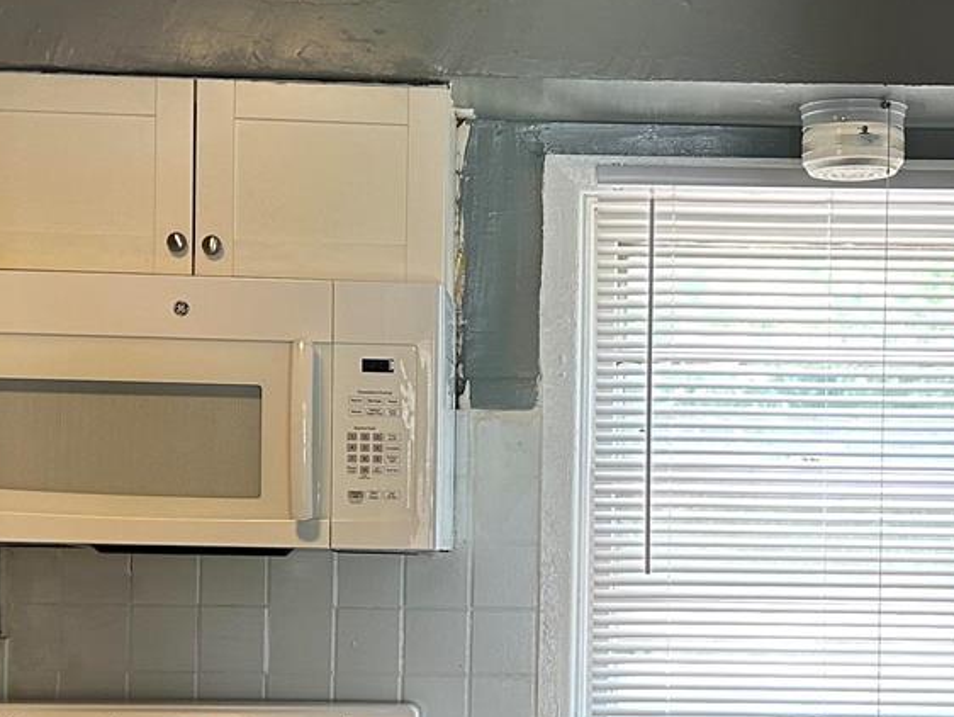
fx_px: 2040
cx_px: 598
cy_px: 535
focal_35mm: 74
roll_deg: -0.3
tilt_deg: +0.1
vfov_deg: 19.8
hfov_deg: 26.2
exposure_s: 1/120
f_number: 1.5
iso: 125
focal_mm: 5.7
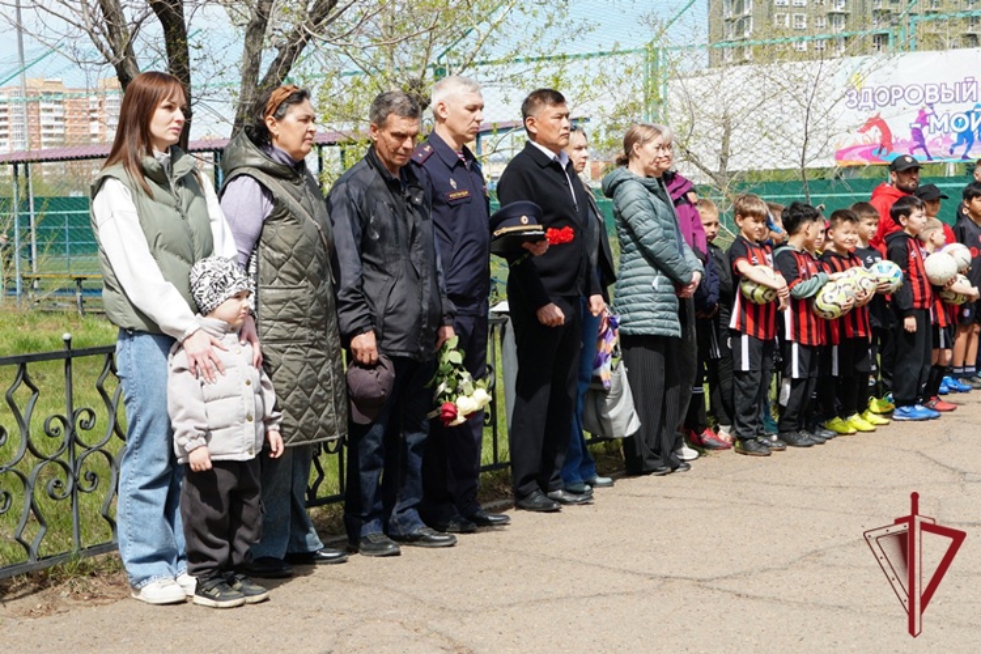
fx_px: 1431
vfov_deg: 25.8
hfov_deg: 37.9
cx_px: 490
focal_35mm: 52
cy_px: 327
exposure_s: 1/100
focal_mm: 35
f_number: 10
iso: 100
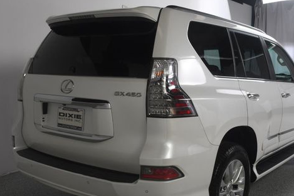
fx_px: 367
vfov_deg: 29.8
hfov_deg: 43.5
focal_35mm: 45
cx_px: 174
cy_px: 117
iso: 100
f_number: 11
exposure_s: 1/160
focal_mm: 22
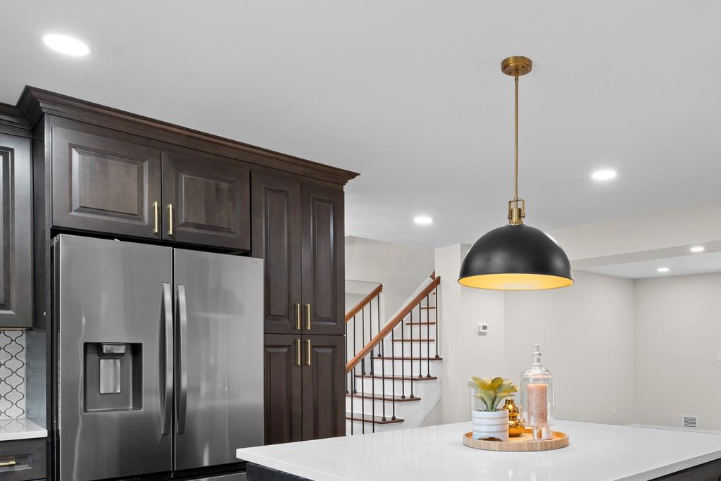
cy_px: 348
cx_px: 463
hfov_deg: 64.2
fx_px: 561
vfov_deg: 45.2
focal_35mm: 28
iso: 320
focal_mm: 14
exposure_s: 1/1.67
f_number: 10
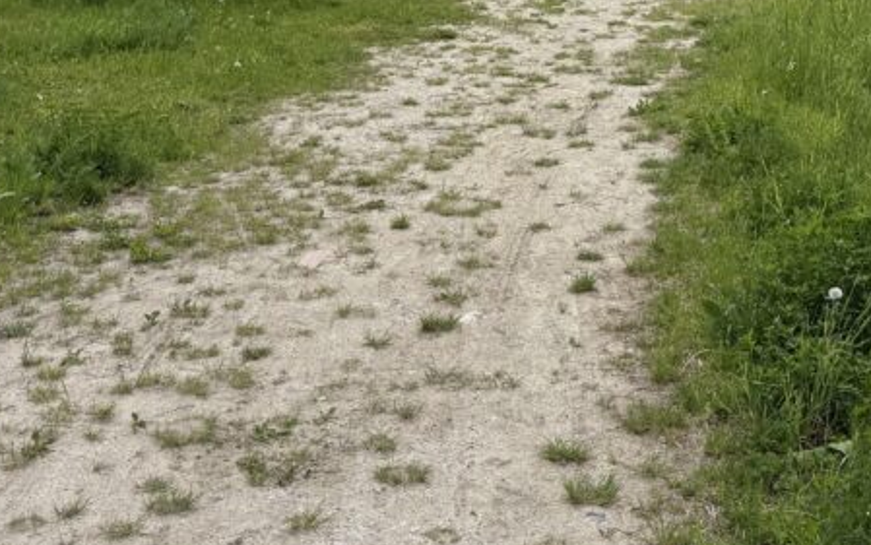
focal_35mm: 58
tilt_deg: -0.8
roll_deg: -0.1
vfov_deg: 20.4
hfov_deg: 34.5
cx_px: 627
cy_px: -171
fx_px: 1377
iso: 80
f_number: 1.78
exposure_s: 1/6173
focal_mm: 6.76
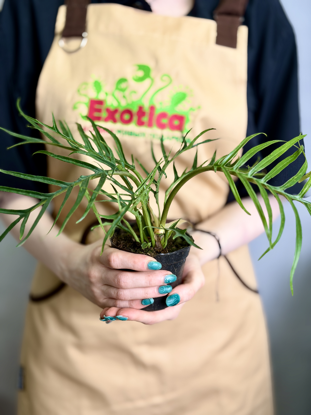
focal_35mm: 48
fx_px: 575
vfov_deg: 39.7
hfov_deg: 30.3
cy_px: 208
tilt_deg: -14.1
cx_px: 156
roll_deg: -0.5
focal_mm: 6.76
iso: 50
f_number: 1.78
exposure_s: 1/188
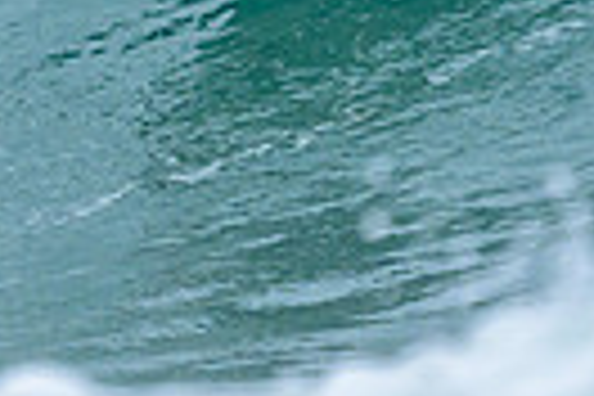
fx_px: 79474
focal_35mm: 4817
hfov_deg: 0.4
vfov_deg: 0.3
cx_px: -181
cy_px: -390
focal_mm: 800
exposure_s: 1/3200
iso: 640
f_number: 6.3
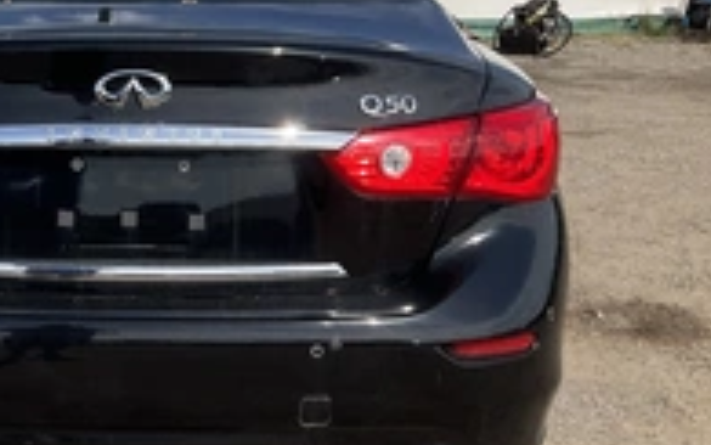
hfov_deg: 30.5
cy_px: 252
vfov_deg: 20.6
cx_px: 26
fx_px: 1221
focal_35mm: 63
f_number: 1.8
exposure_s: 1/2320
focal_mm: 3
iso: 25
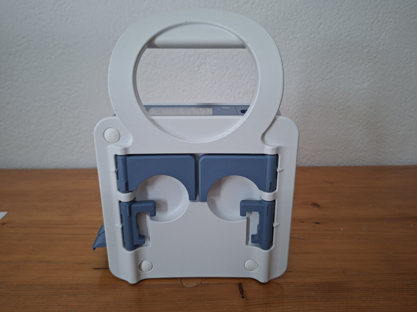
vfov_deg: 58.9
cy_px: 156
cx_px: 208
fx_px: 277
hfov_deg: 73.9
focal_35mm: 23
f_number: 1.8
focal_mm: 5.54
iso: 200
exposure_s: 1/50
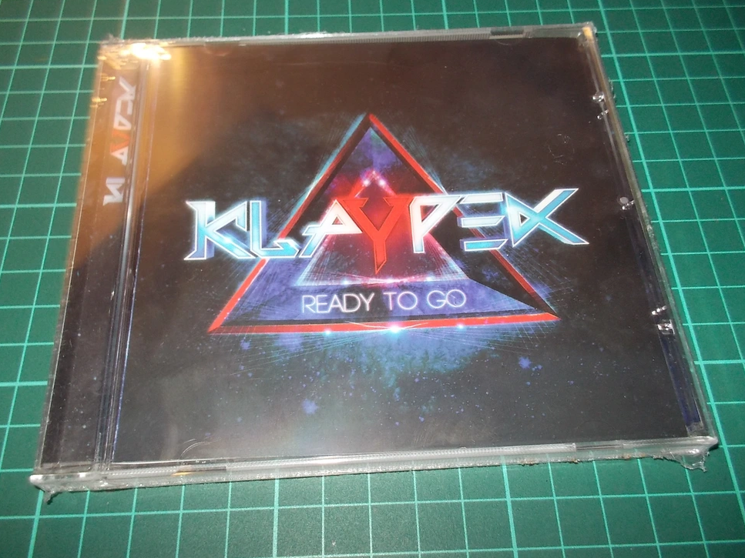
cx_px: 371
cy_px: 281
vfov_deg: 46.8
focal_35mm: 30
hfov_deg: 60.0
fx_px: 646
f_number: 3.3
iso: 200
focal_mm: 4.1
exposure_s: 1/30
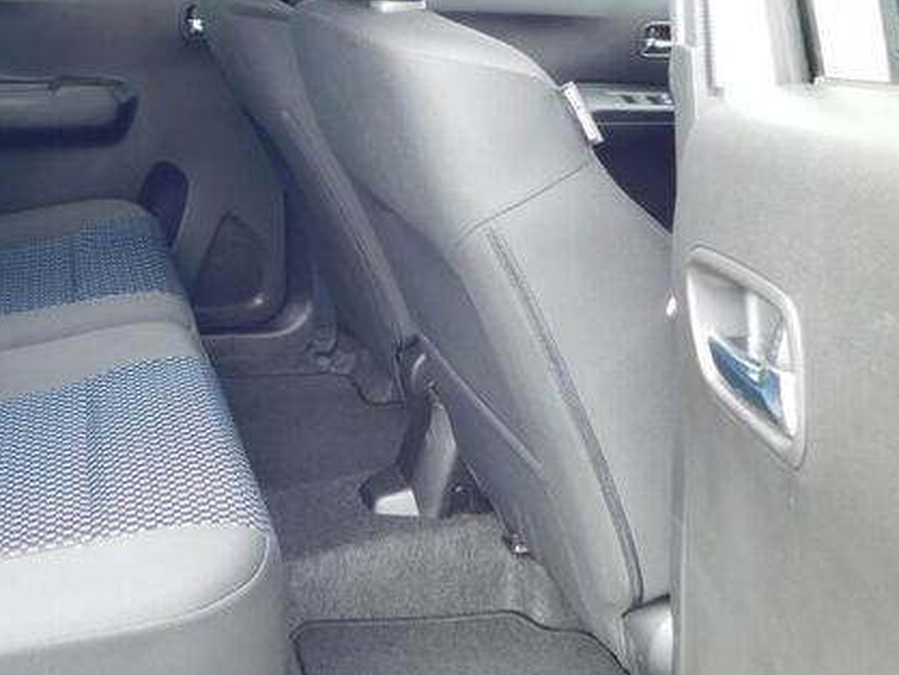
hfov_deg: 40.9
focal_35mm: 44
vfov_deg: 32.6
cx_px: 166
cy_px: 211
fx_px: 1143
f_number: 3
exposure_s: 1/30
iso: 140
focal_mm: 4
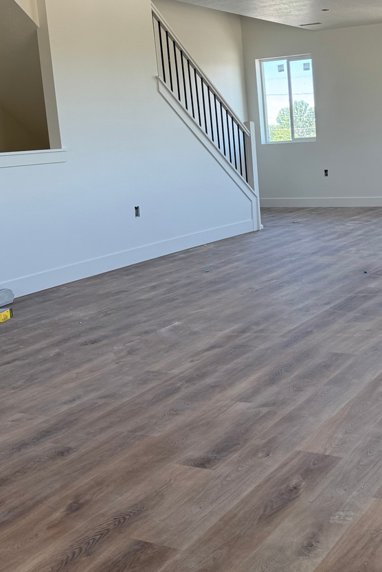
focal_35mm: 46
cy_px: 231
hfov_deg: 28.4
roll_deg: +3.1
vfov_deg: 42.5
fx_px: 732
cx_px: 324
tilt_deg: -8.0
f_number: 1.78
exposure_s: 1/172
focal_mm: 6.76
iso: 100
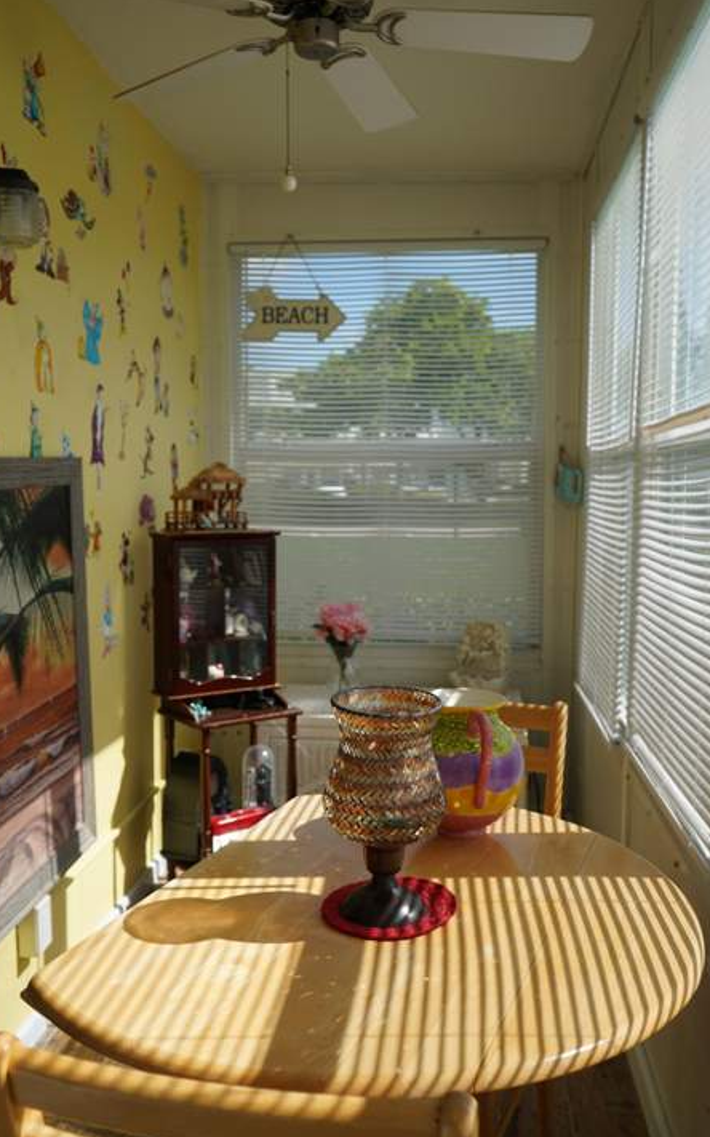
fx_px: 991
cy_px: 566
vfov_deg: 59.7
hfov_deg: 39.4
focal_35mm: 32
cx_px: 365
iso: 100
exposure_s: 1/500
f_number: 4.5
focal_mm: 31
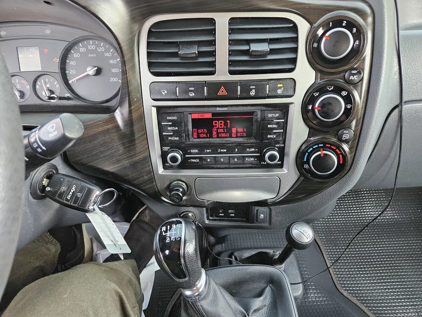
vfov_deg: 58.9
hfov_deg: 73.9
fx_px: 280
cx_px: 211
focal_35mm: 23
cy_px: 158
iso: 400
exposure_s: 1/170
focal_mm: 5.4
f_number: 1.8
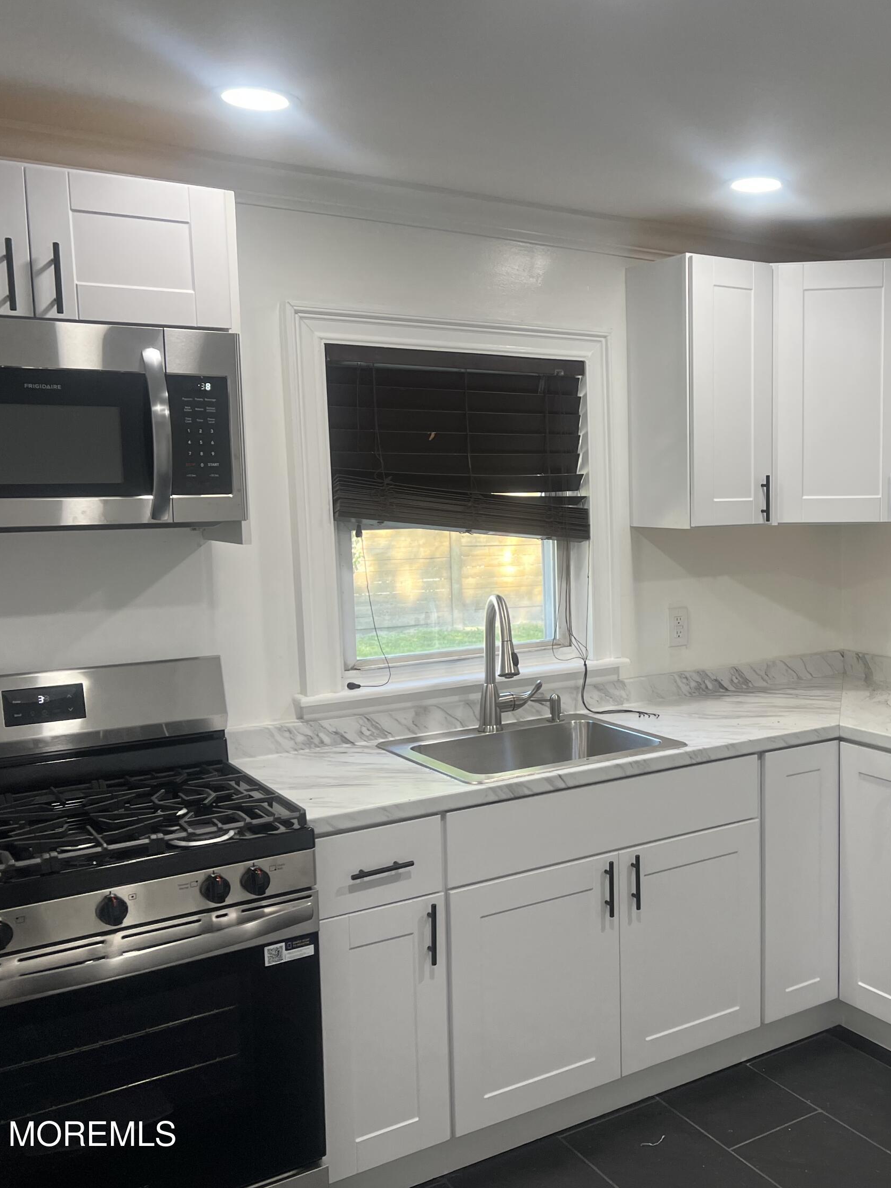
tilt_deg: -5.0
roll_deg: +0.4
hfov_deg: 39.3
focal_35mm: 35
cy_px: 589
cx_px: 696
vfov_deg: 52.6
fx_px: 1202
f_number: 1.5
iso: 64
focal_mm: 5.7
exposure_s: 1/120
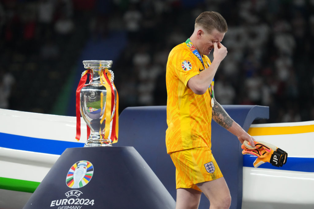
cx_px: 157
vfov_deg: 3.3
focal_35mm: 419
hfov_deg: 4.9
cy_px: 104
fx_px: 3655
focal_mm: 419
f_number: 6.3
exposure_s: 1/1000
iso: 5000
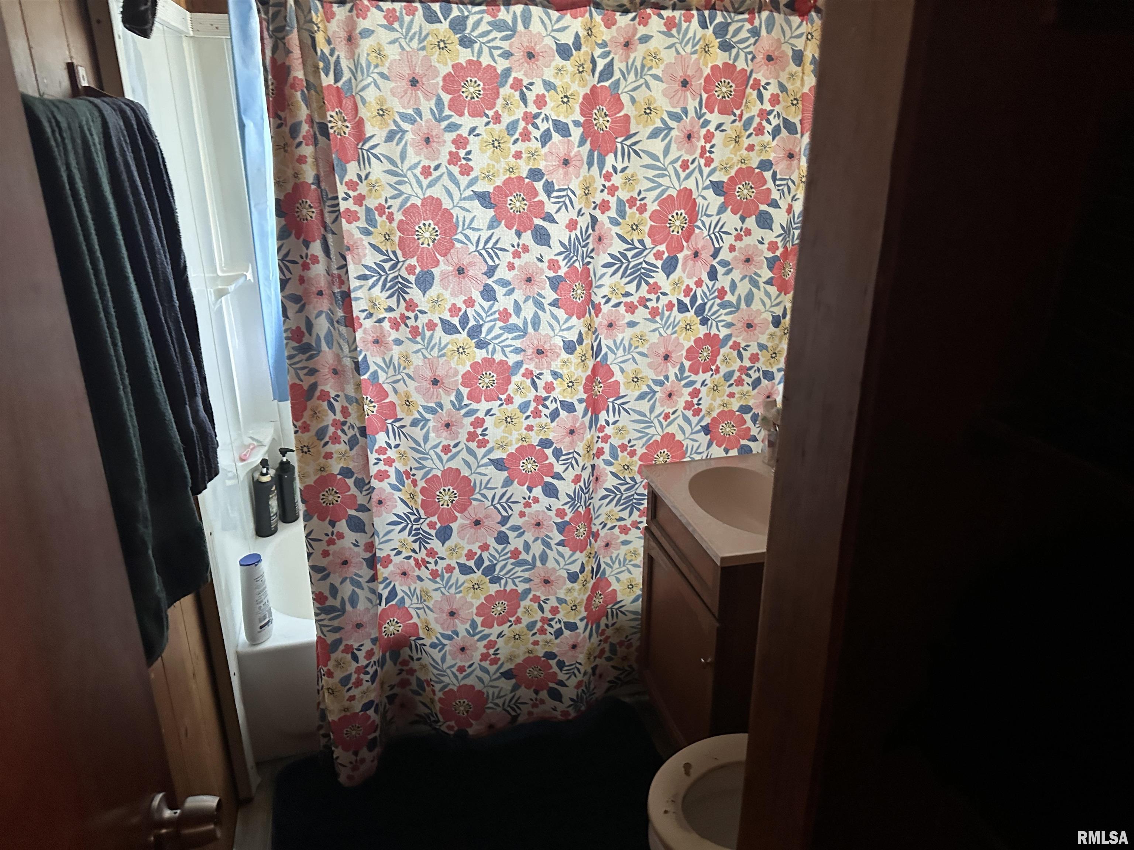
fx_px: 786
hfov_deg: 71.6
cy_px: 425
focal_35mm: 24
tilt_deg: -18.5
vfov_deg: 56.8
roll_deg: -0.1
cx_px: 567
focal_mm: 6.86
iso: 640
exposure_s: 1/40
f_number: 1.78
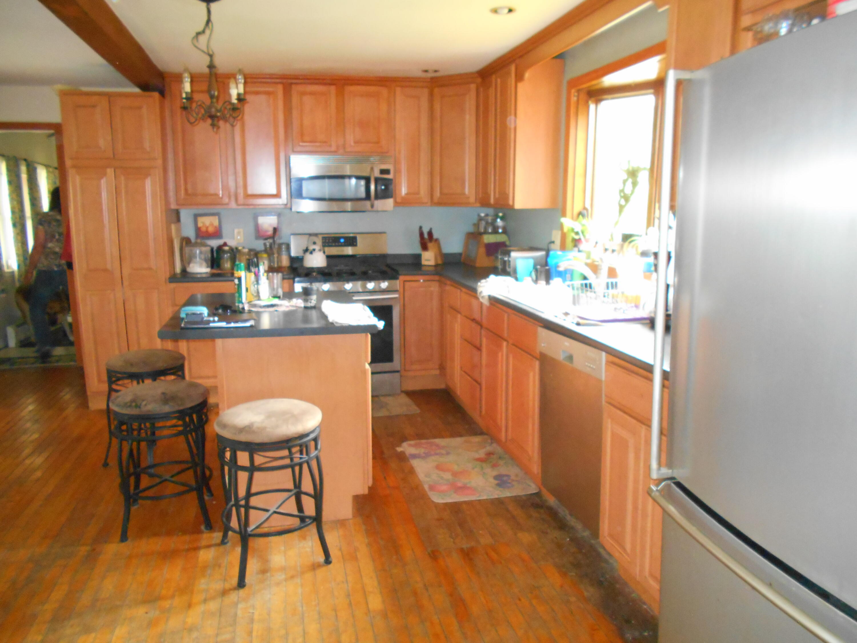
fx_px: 644
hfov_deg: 67.3
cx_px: 428
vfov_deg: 53.1
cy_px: 322
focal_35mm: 26
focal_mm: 4.6
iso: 640
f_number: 3.2
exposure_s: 1/25
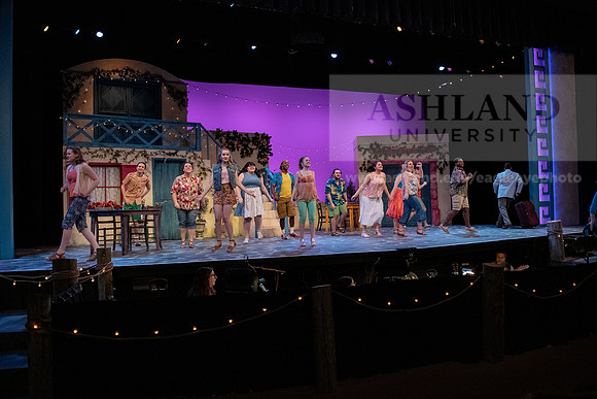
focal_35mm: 26
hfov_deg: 69.4
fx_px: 431
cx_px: 298
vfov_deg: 49.6
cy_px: 200
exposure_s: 1/320
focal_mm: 26
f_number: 3.2
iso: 4000
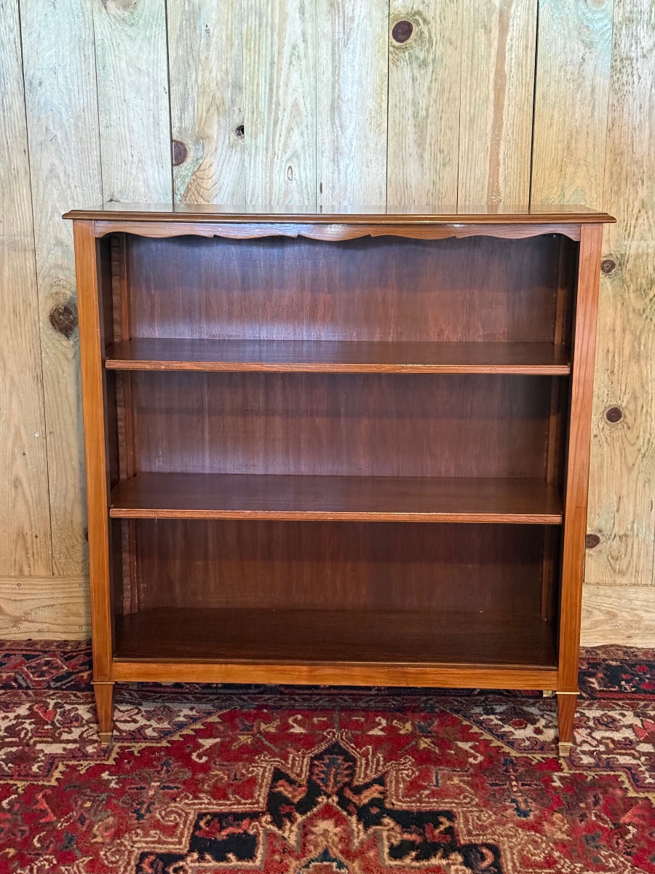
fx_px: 1211
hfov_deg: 30.3
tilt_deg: -13.3
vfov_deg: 39.7
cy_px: 437
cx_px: 328
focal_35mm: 48
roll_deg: -0.5
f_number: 1.78
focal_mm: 6.76
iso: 640
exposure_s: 1/25
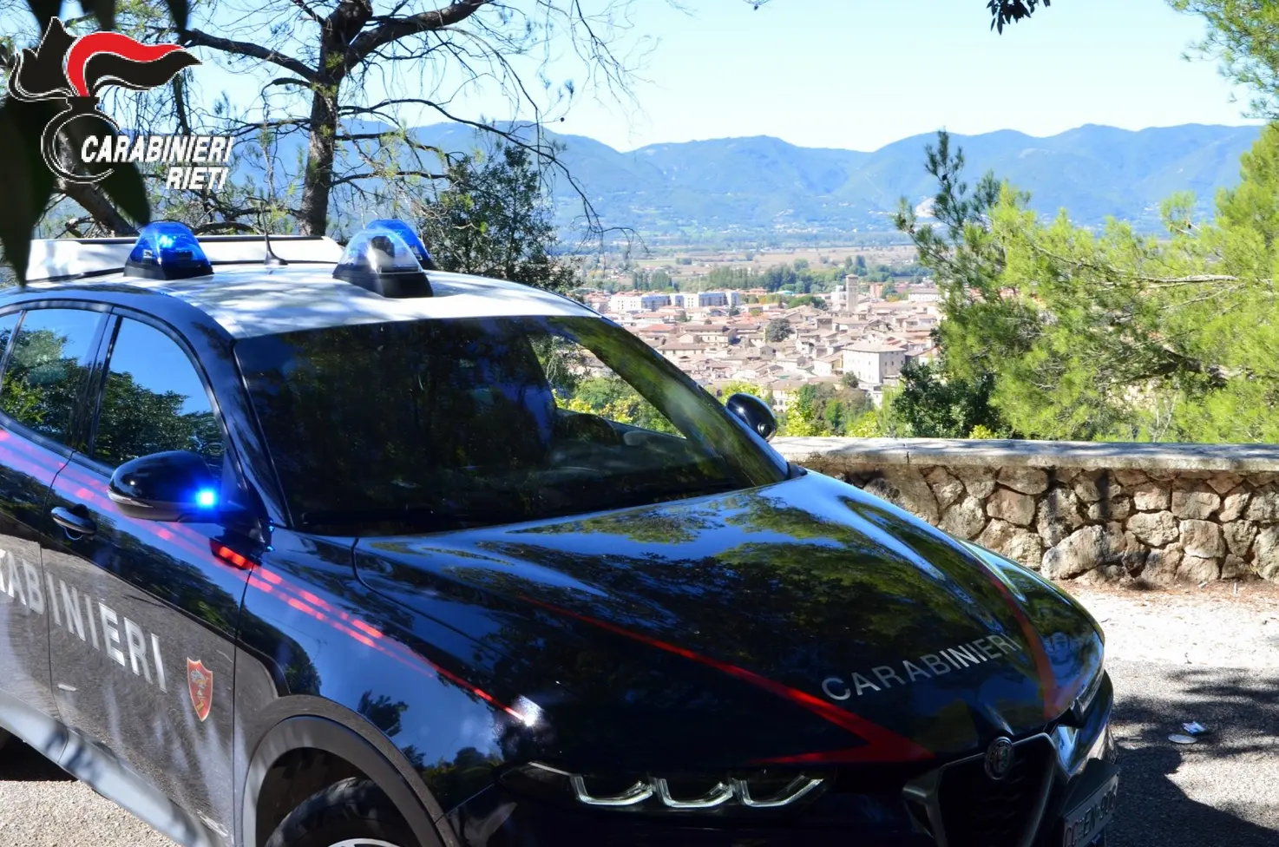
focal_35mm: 48
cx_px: 640
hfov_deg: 41.2
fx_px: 1702
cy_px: 424
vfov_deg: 27.9
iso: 400
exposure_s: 1/200
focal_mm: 32
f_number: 10
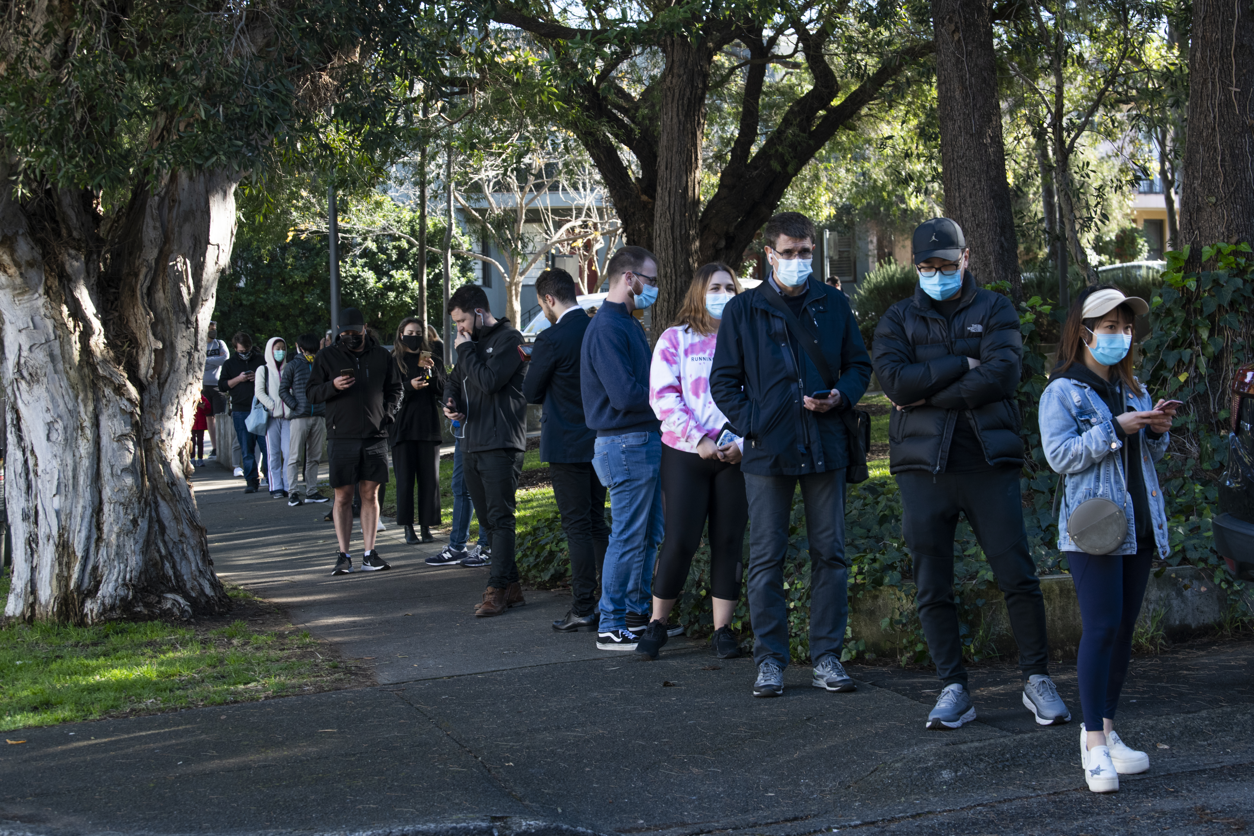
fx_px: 2856
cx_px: 627
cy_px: 418
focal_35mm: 82
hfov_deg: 24.8
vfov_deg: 16.7
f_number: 7.1
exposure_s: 1/160
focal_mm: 82
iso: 500
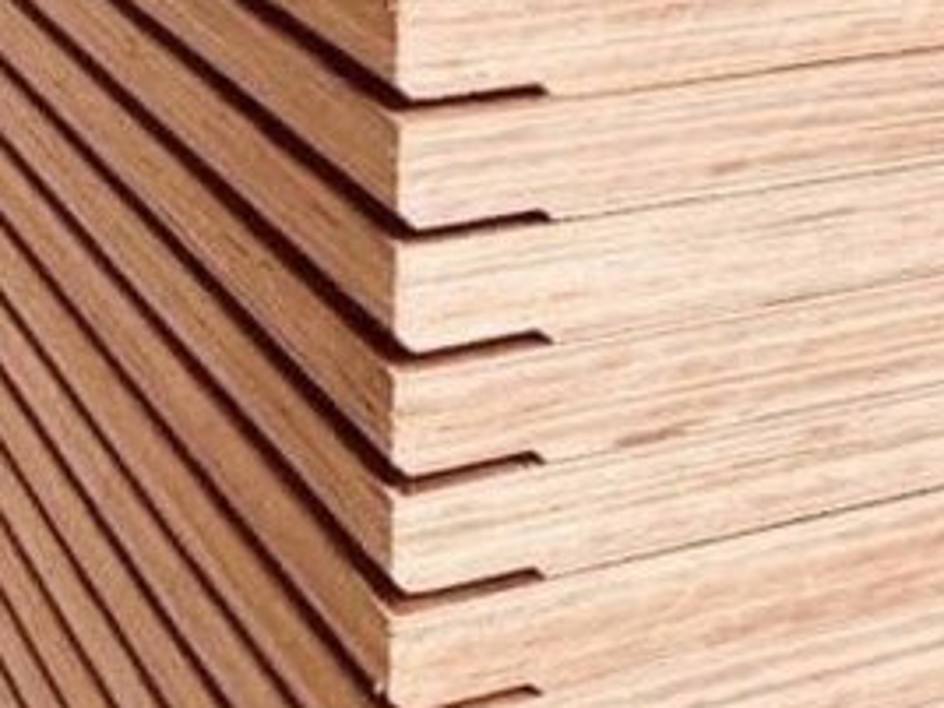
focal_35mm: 65
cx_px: 549
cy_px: -63
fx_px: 1773
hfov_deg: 29.8
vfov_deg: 21.5
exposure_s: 1/17
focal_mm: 4.15
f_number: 2.2
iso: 40
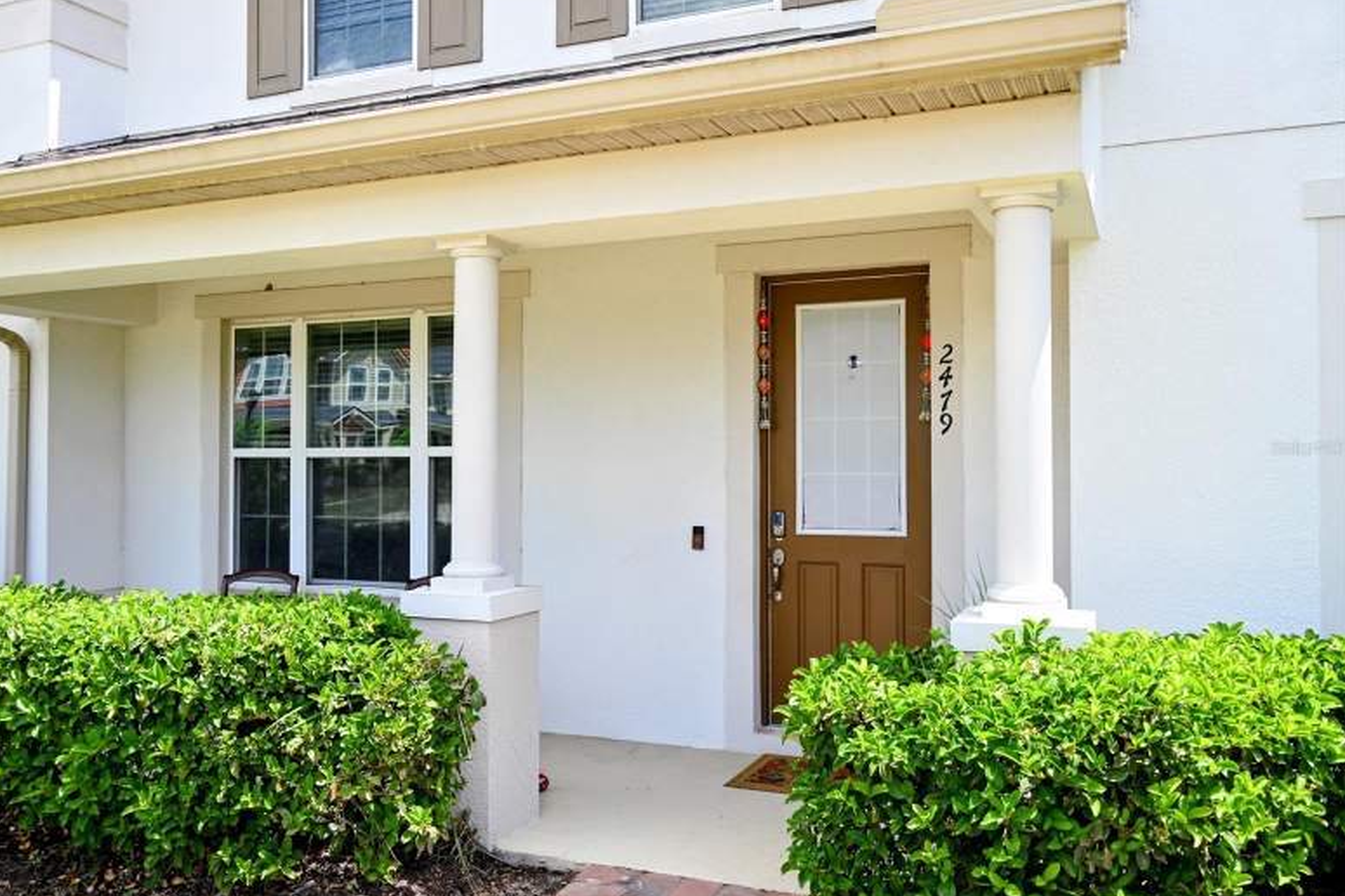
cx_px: 653
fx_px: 1158
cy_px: 447
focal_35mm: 31
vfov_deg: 42.3
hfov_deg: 60.3
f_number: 4.5
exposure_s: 1/640
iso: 250
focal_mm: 30
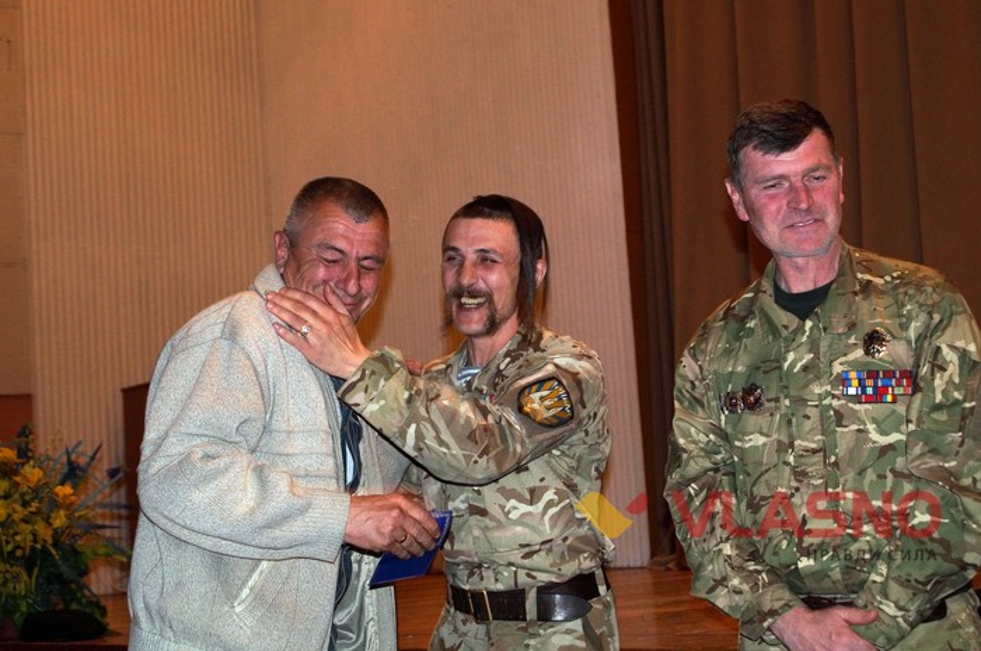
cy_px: 326
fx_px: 1837
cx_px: 490
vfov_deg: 20.1
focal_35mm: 68
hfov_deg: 29.9
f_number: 5.6
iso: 800
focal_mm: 45
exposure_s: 1/60
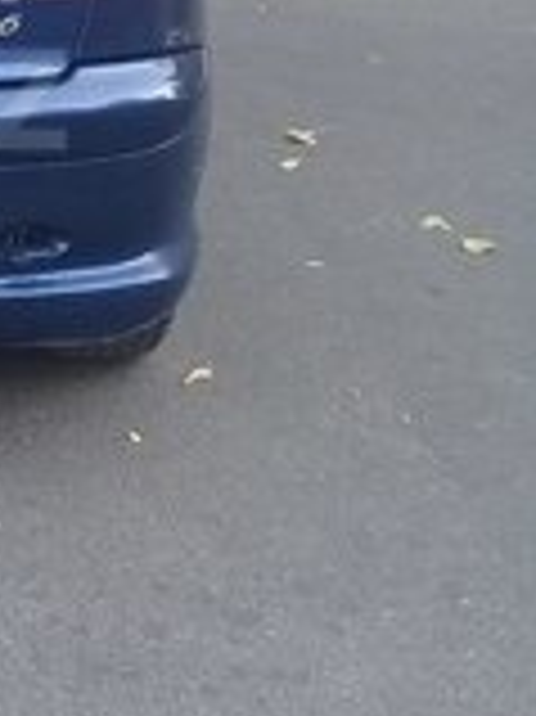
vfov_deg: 19.9
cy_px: 99
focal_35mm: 97
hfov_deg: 14.2
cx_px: -279
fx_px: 2005
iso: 80
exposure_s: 1/100
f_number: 2.2
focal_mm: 3.3
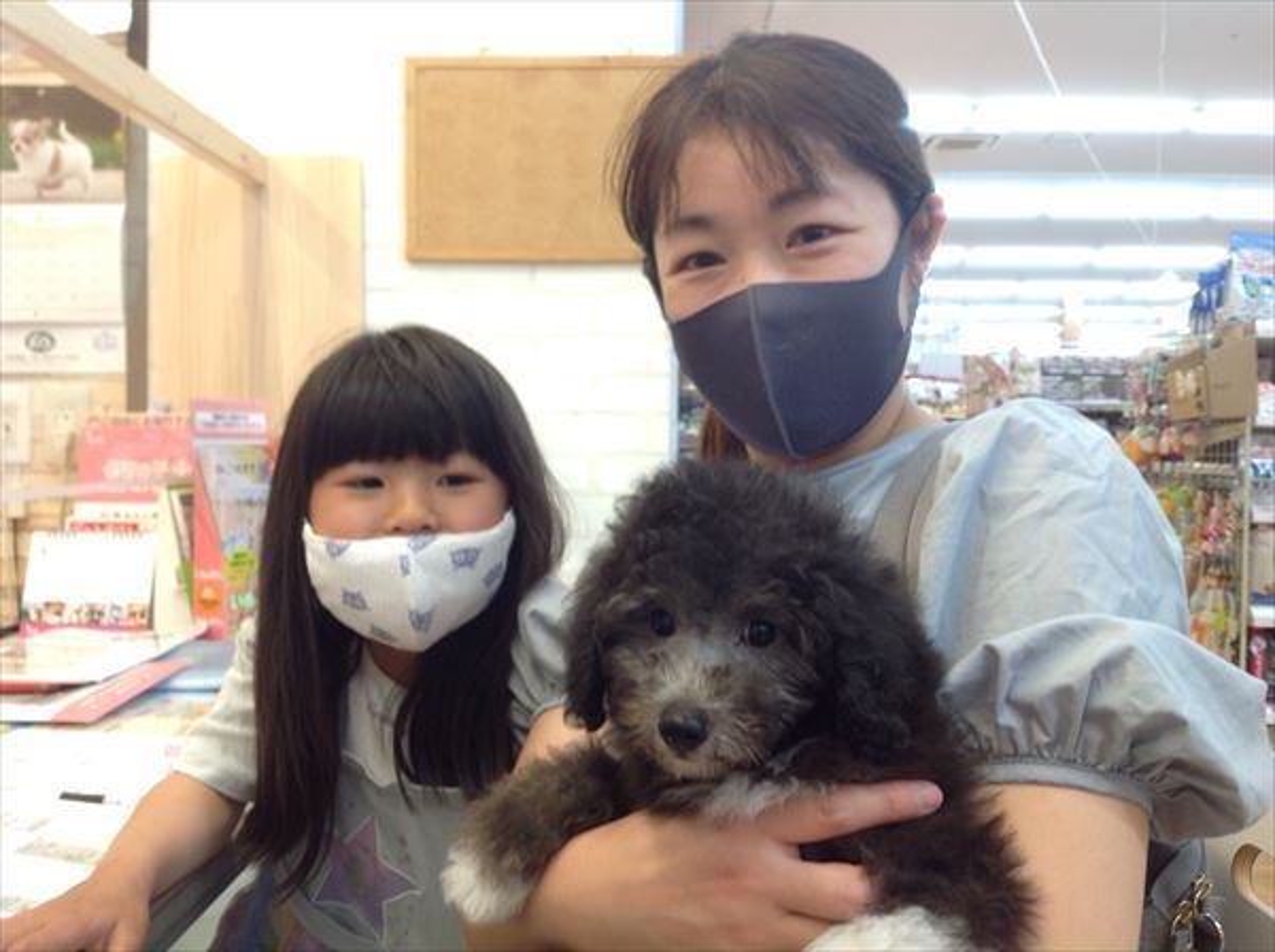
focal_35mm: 35
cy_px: 476
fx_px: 1287
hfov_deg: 52.7
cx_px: 638
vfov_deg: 40.6
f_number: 2.4
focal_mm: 4.28
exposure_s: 1/20
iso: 50
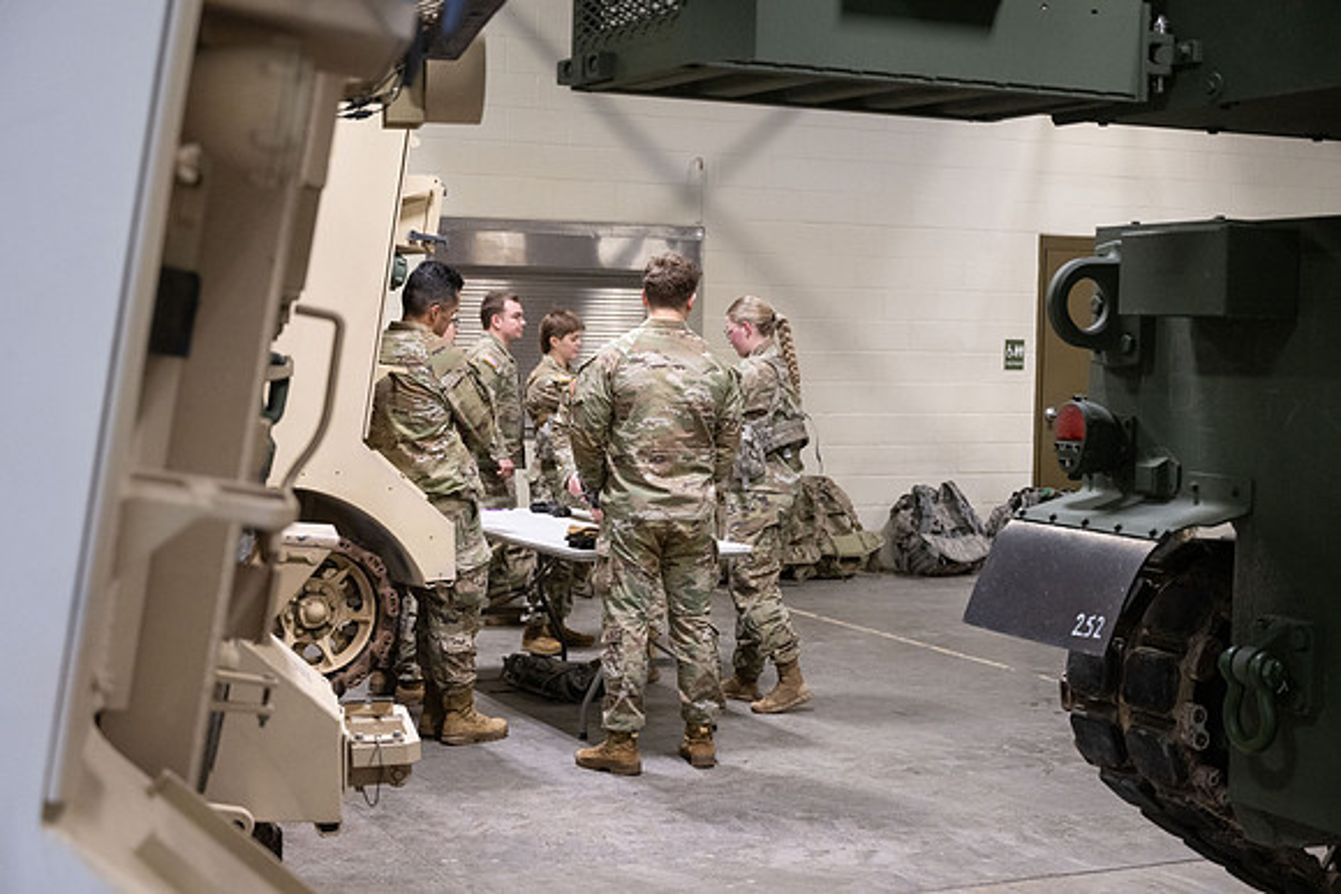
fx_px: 1975
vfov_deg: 25.5
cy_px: 447
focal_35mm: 53
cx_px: 670
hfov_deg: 37.5
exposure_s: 1/250
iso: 2500
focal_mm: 53
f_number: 4
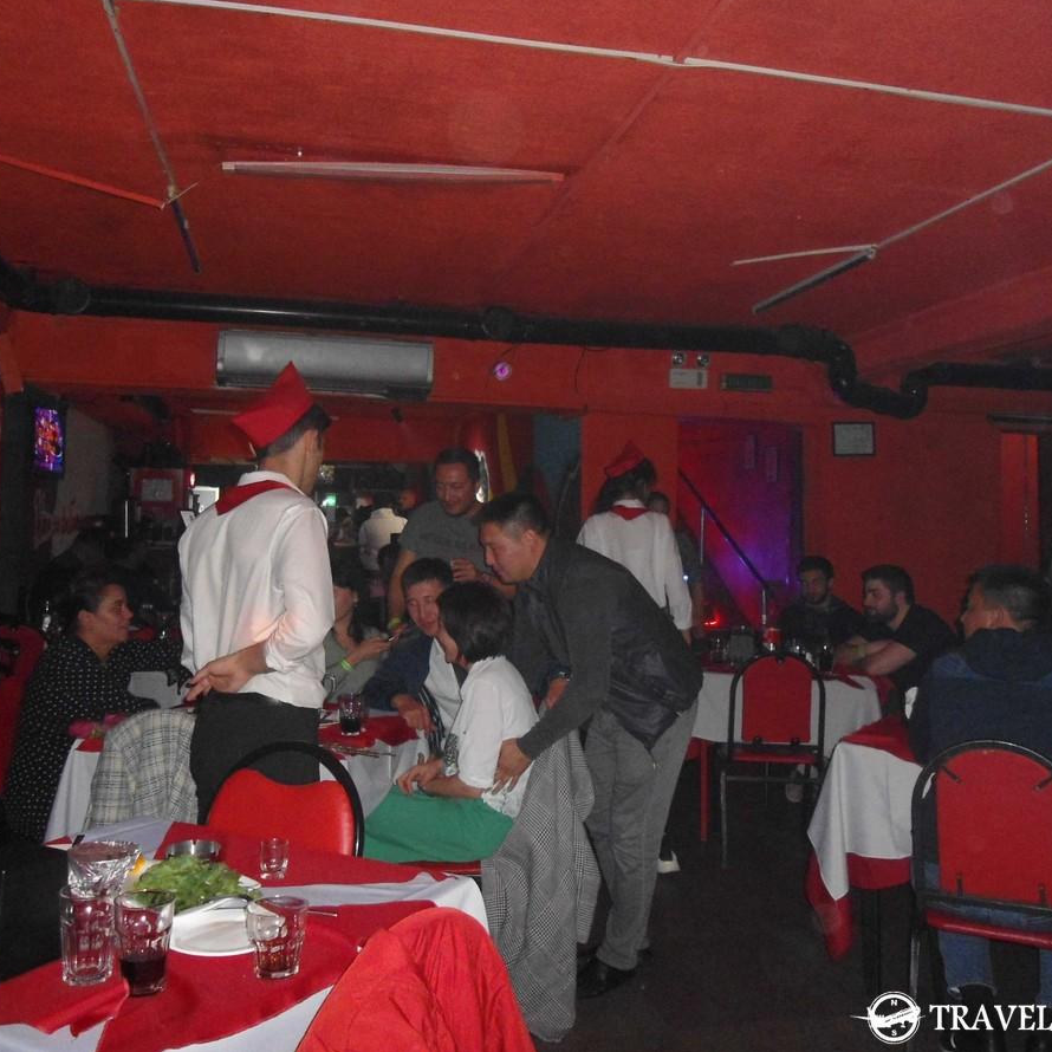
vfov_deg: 52.5
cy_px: 522
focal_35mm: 31
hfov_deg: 52.5
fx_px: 1066
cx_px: 540
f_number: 2.8
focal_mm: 4.7
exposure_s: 1/30
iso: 400
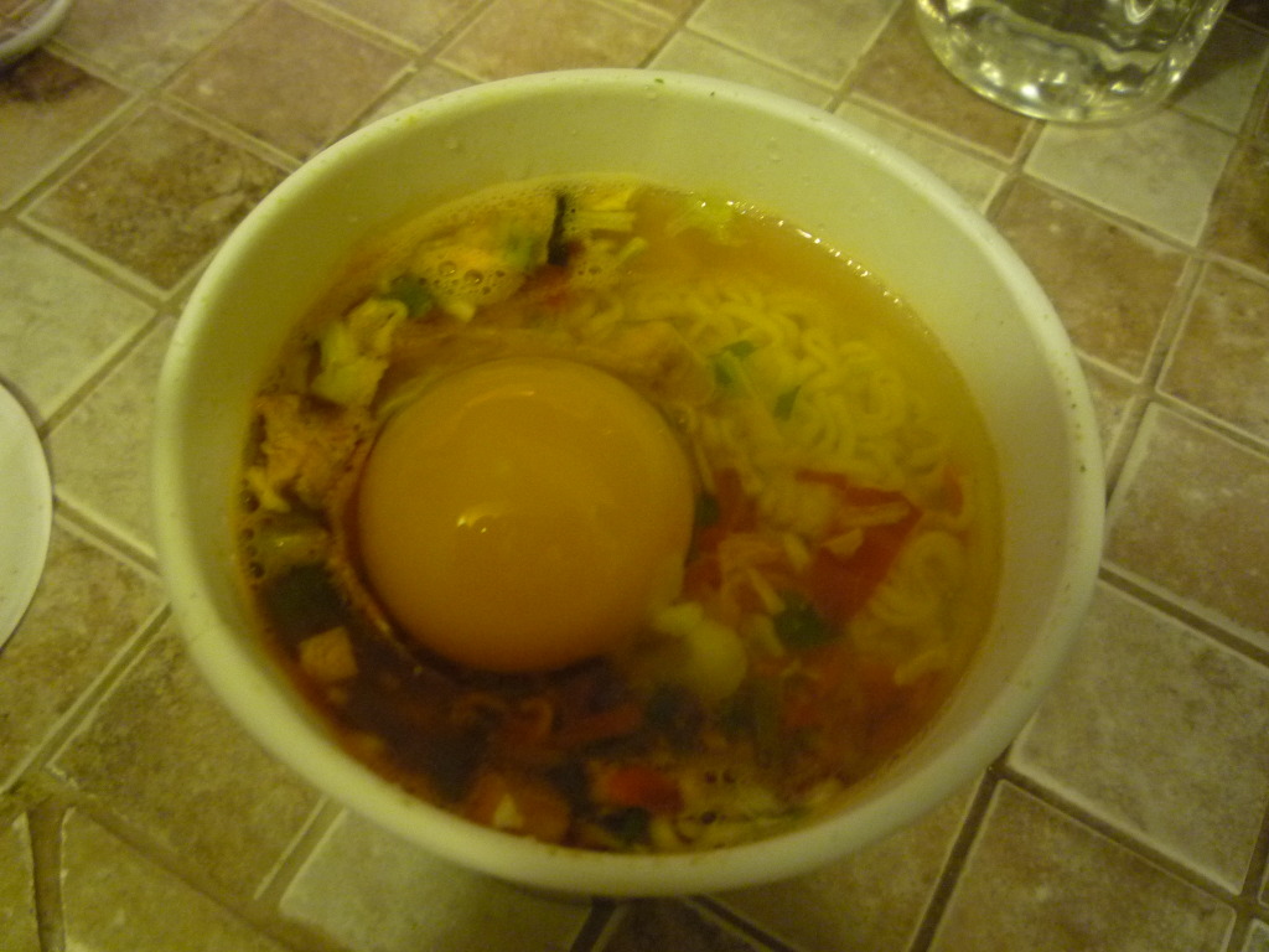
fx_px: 1100
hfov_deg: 60.0
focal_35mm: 30
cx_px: 634
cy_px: 476
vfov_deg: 46.8
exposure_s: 1/8
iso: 400
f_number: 3.3
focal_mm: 5.2
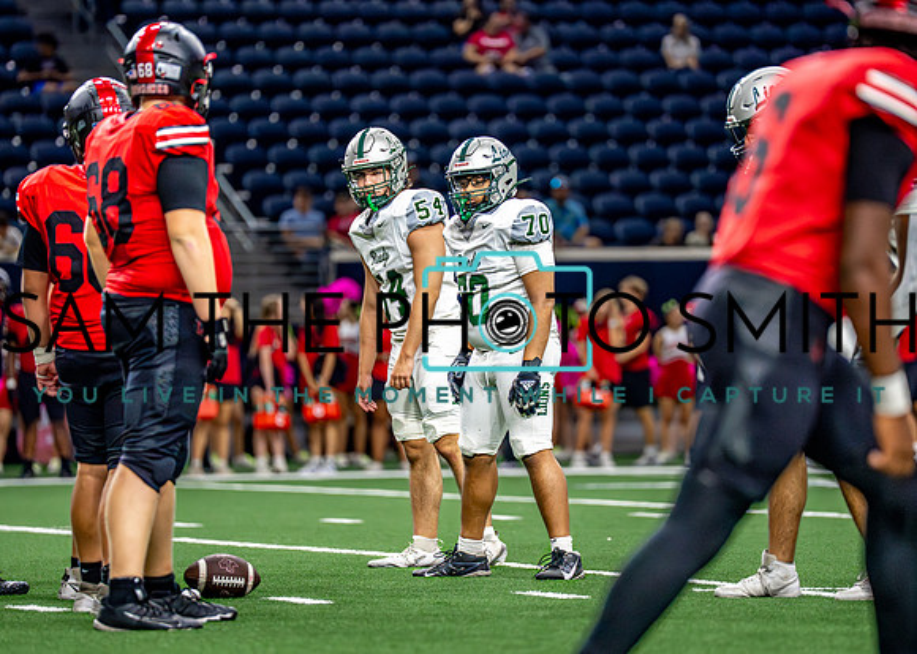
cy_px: 300
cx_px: 494
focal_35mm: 244
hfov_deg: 8.2
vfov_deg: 5.9
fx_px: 6359
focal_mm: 200
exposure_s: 1/1600
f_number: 2.8
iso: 4000
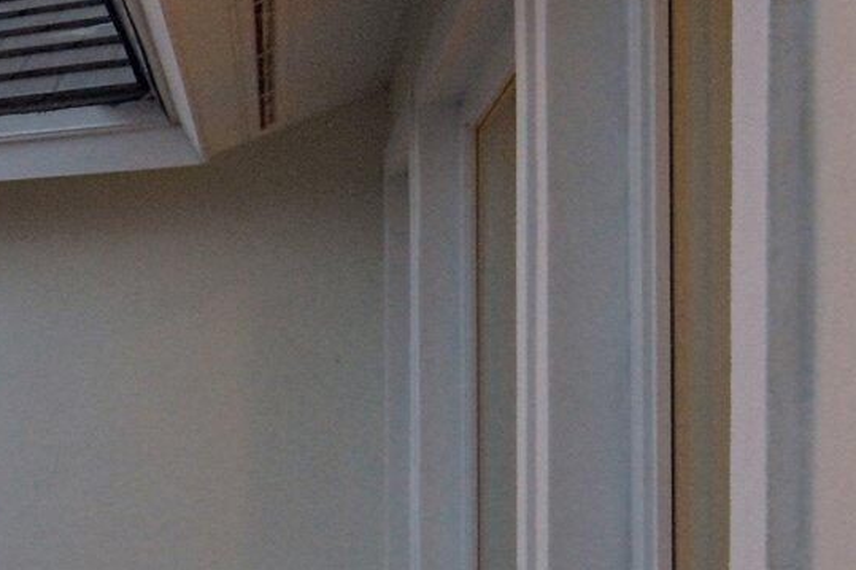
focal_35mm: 57
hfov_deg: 21.6
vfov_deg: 23.5
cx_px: -704
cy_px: 437
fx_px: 1355
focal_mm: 10
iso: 400
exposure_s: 1/125
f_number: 8
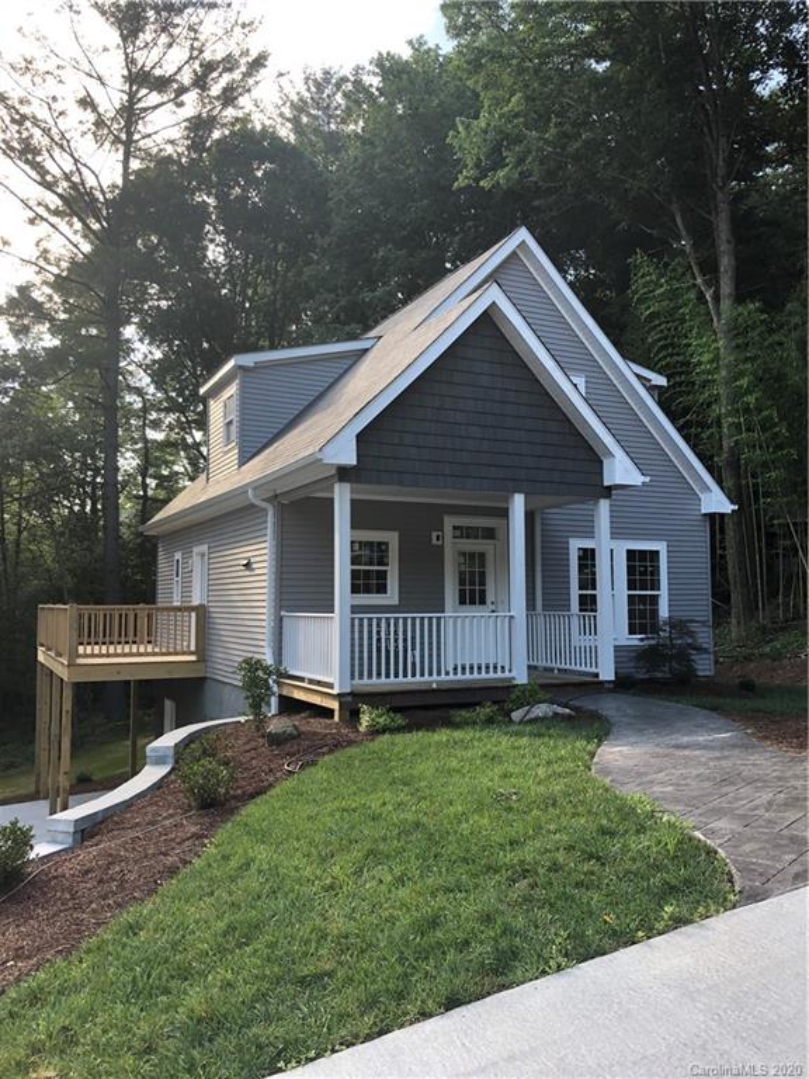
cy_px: 540
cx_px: 404
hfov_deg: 49.7
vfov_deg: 63.4
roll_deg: +0.5
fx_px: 873
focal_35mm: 28
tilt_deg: +5.0
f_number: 1.8
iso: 20
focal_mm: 3.99
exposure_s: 1/166
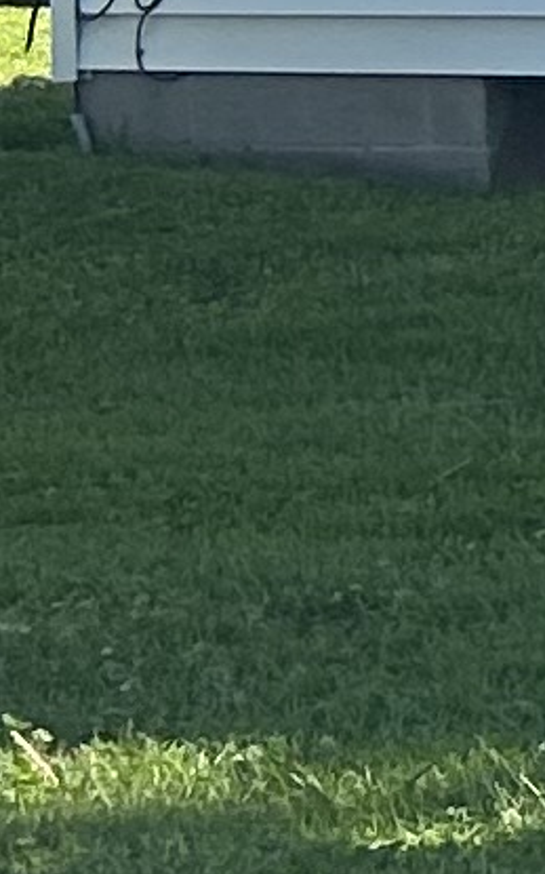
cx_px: 3432
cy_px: -668
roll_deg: +3.6
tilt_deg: +1.7
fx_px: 6376
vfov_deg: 7.6
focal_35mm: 268
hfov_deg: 3.9
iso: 50
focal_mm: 5.7
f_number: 1.5
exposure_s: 1/2165
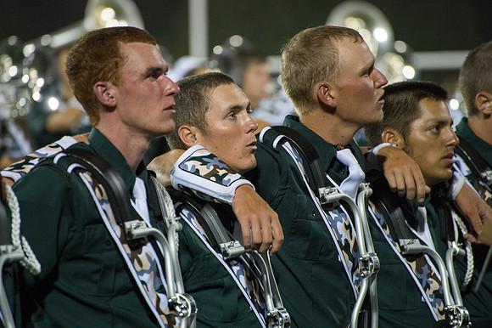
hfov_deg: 7.9
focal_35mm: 260
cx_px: 246
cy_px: 164
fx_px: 3551
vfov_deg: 5.3
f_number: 5.6
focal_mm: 260
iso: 10000
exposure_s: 1/160
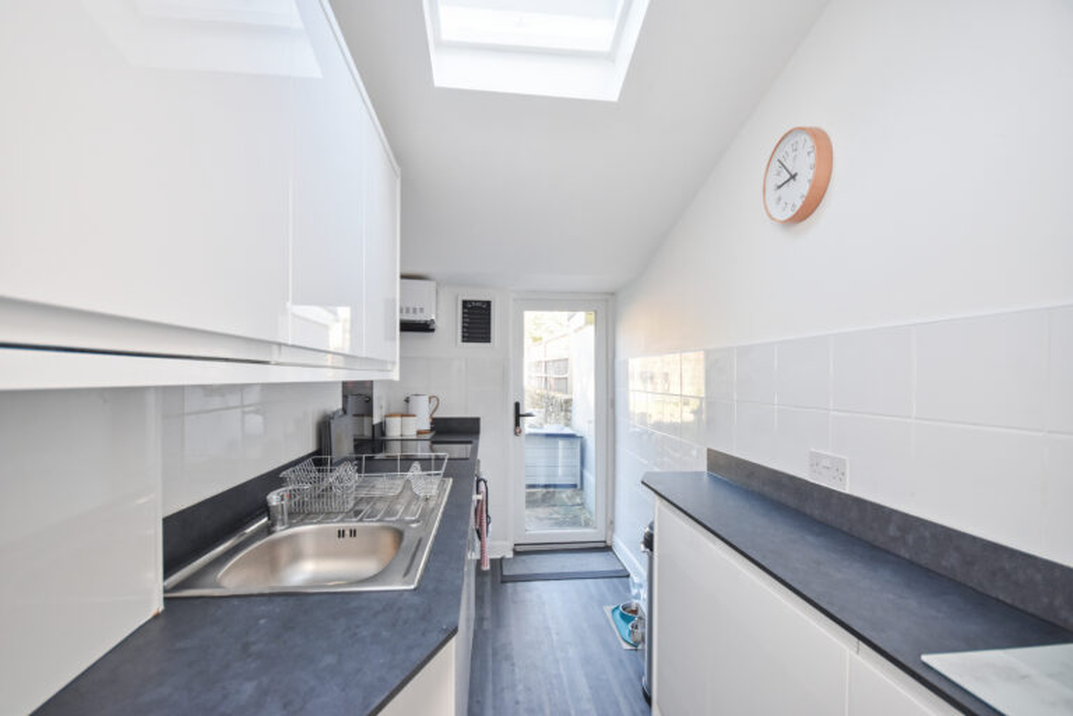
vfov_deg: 77.3
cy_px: 358
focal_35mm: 15
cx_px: 536
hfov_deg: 100.4
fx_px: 447
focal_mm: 10
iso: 800
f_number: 5
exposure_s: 1/100
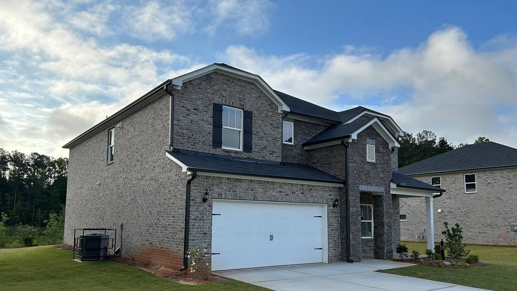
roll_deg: -0.6
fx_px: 398
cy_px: 174
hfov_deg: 66.0
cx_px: 253
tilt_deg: +6.6
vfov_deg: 40.0
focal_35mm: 29
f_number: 1.5
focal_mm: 5.7
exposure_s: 1/3077
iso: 50
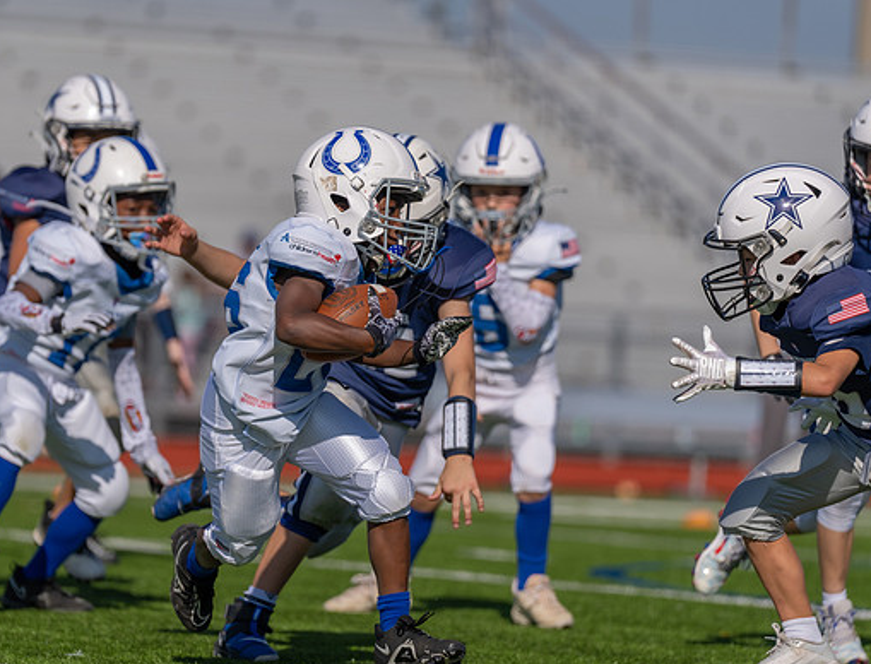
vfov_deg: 5.3
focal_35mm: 286
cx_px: 309
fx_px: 7239
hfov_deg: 6.9
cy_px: 367
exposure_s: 1/5000
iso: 160
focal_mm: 200
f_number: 3.2
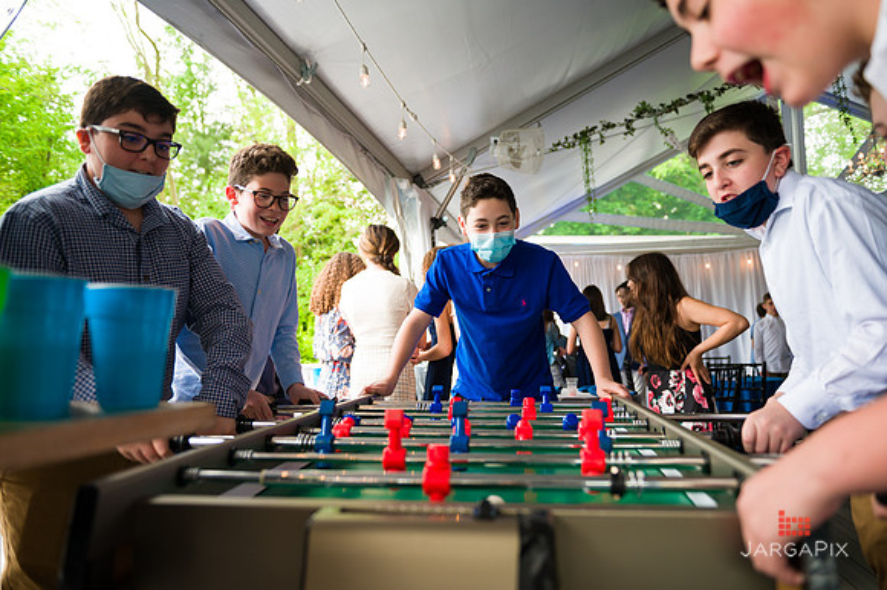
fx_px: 665
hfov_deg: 67.4
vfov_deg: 47.9
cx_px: 444
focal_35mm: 27
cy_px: 295
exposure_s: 1/500
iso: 400
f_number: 3.2
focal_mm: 27
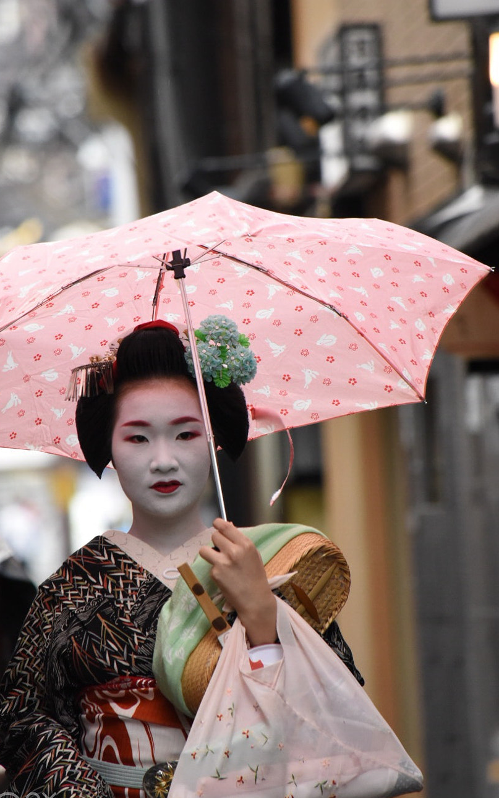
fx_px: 8246
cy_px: 393
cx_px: 233
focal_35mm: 379
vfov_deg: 5.5
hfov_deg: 3.5
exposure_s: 1/320
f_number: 6.3
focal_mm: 300
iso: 3200
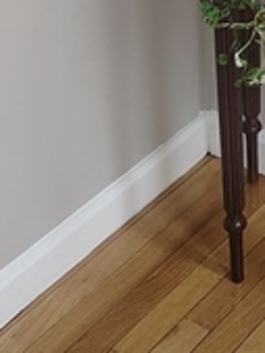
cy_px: -361
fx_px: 1111
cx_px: 315
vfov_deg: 14.7
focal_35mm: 109
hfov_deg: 13.3
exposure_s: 1/120
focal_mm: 5.56
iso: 1103
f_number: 1.8
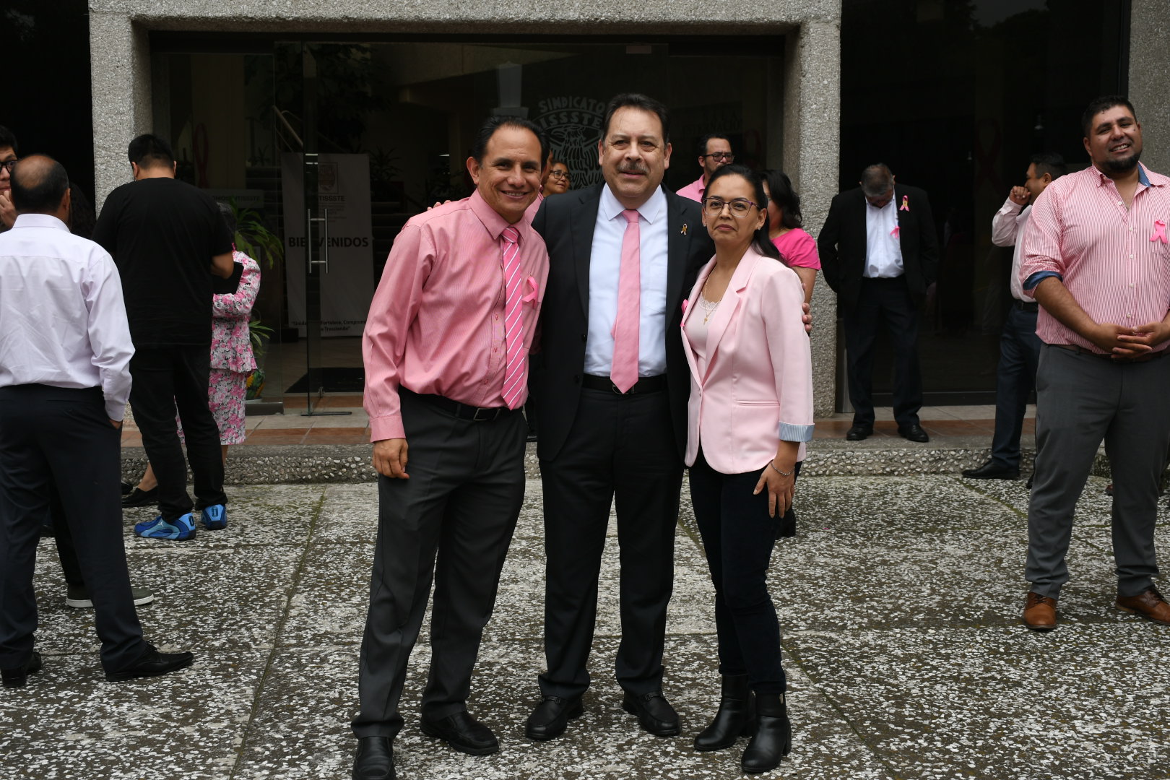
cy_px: 390
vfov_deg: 29.9
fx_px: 1462
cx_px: 585
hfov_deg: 43.6
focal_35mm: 45
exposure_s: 1/160
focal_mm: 30
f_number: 6.3
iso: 160
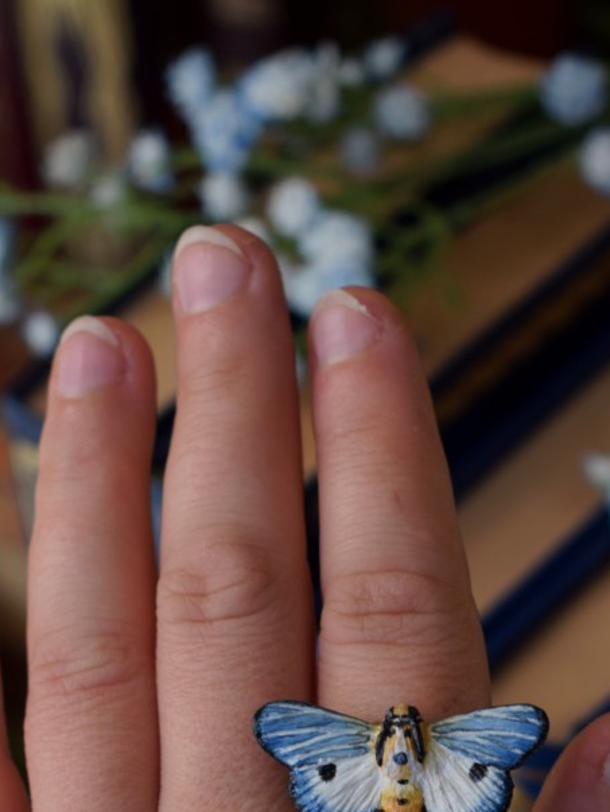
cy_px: 757
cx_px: 376
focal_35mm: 124
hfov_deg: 12.0
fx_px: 2908
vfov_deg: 15.7
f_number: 5.3
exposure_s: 1/125
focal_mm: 45
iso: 400
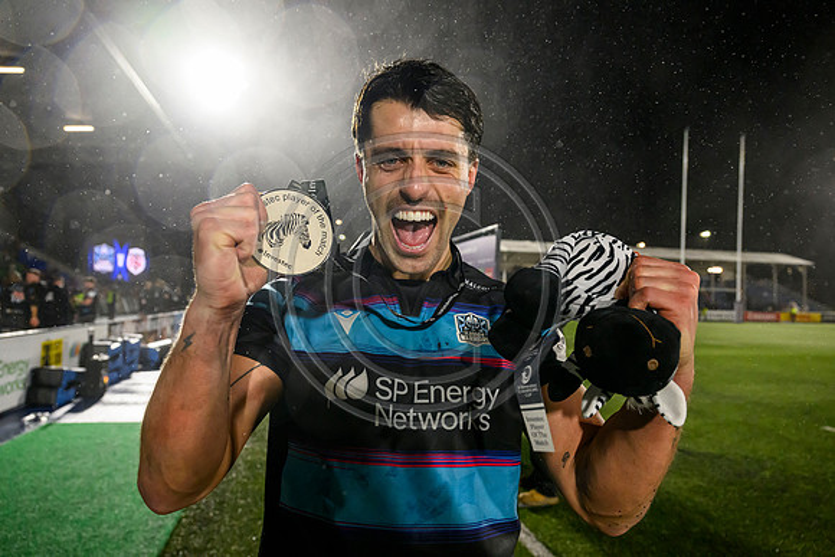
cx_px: 418
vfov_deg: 53.2
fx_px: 557
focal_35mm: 24
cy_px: 278
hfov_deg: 73.7
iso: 5000
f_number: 4.5
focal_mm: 24
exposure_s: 1/1250
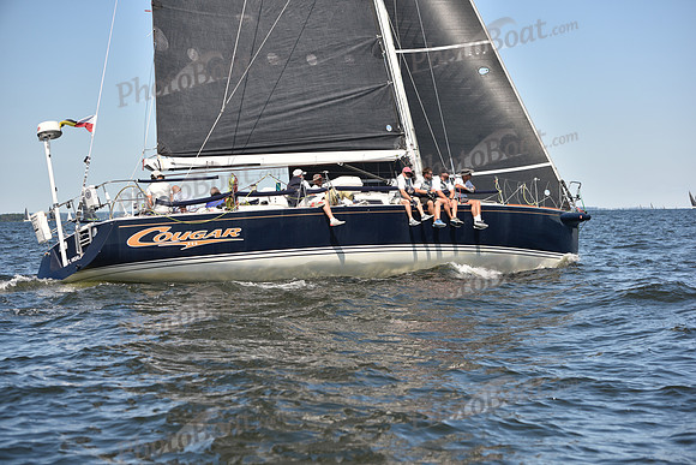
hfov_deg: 28.8
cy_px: 232
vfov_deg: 19.5
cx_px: 348
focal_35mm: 70
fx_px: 1354
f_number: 5
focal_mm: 70
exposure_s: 1/800
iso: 250
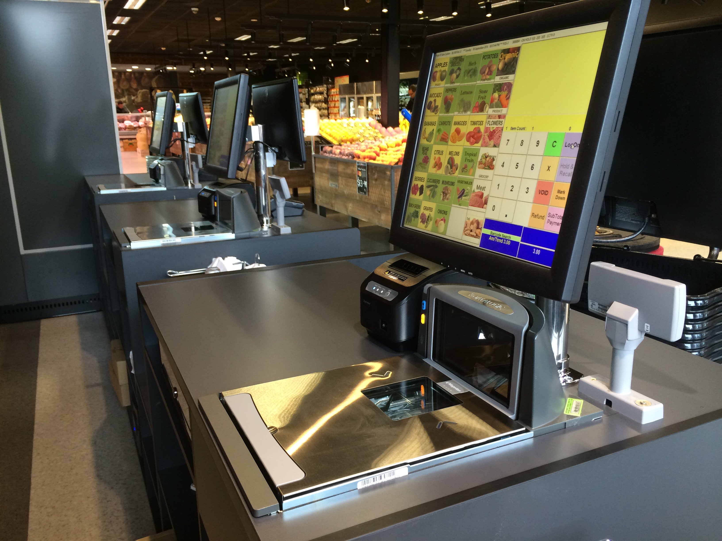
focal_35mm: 30
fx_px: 626
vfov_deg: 46.8
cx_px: 361
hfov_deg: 60.0
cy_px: 270
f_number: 2.2
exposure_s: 1/30
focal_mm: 4.12
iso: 100
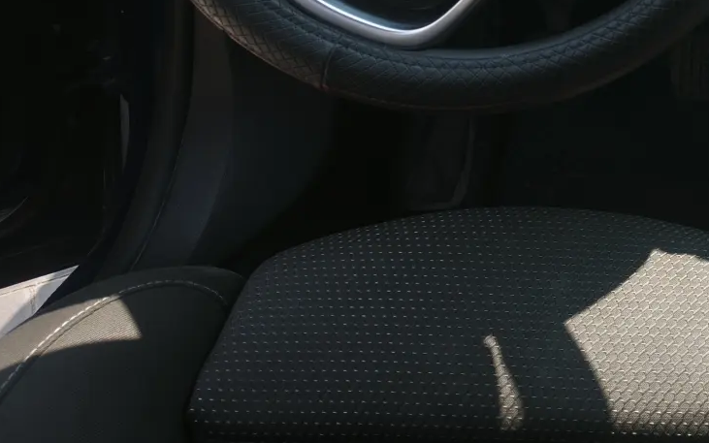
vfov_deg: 17.1
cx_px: 982
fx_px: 1353
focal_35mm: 70
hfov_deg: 24.6
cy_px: -195
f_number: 1.62
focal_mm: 6.45
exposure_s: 1/143
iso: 50
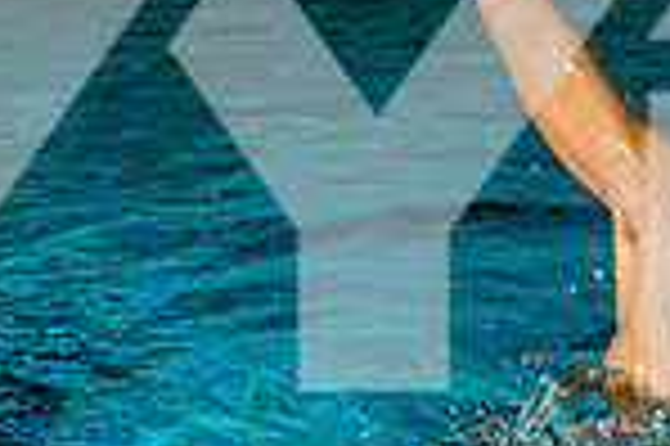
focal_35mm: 139
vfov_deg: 9.8
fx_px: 2584
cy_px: 151
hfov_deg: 14.7
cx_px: 535
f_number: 3.5
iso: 320
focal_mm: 32
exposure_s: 1/250
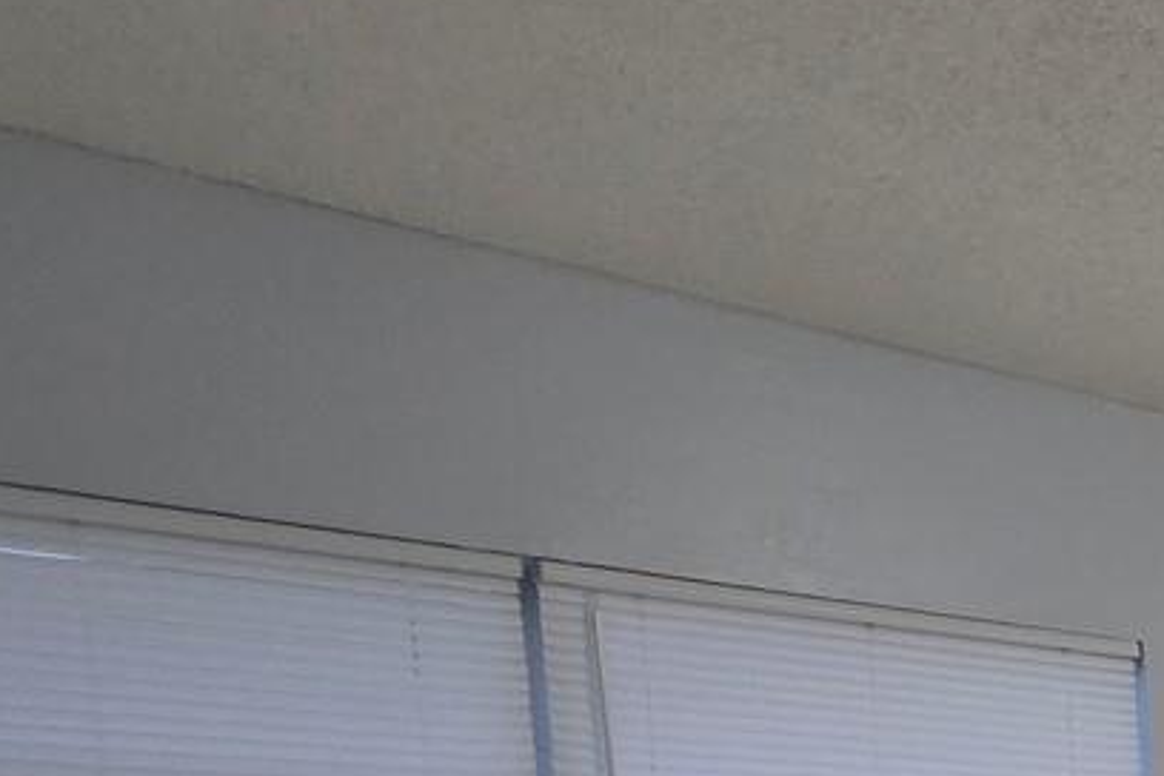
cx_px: 1906
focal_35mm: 53
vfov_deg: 20.5
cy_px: 1261
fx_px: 1714
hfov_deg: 24.6
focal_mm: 2.2
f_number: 1.9
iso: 250
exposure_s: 1/60
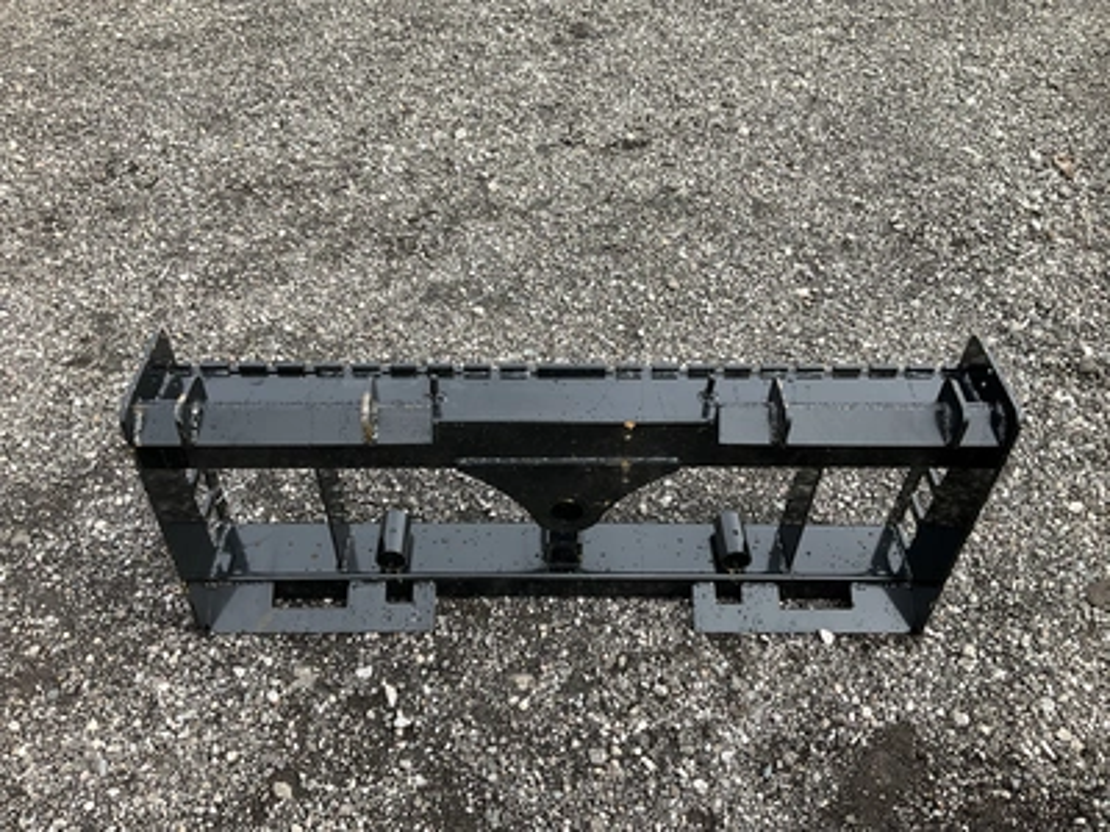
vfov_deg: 48.2
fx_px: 930
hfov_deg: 61.7
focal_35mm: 29
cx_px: 555
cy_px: 416
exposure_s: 1/394
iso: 25
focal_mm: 3
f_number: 1.8
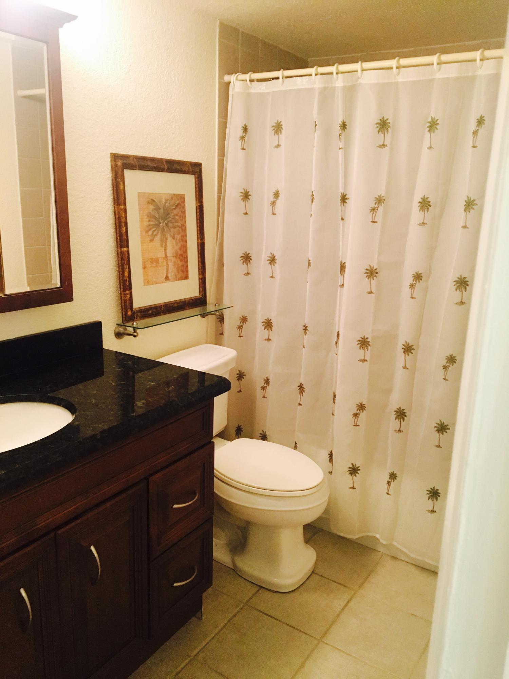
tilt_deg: -15.2
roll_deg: -1.5
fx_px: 569
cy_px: 340
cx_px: 254
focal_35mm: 29
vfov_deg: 61.7
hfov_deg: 48.2
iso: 200
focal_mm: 4.15
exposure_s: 1/30
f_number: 2.2
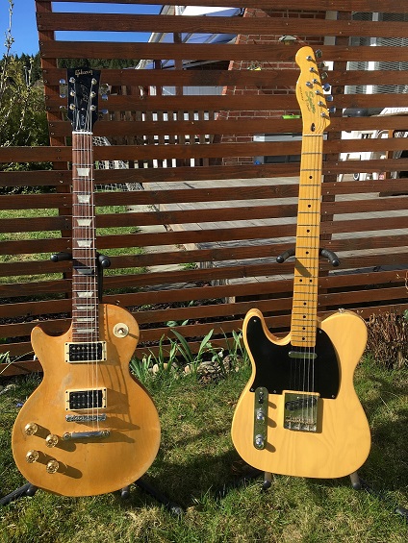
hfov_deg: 48.2
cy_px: 272
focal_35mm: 29
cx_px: 204
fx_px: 456
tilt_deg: -17.1
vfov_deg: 61.6
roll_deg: +0.0
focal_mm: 4.15
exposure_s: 1/1068
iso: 25
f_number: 2.2
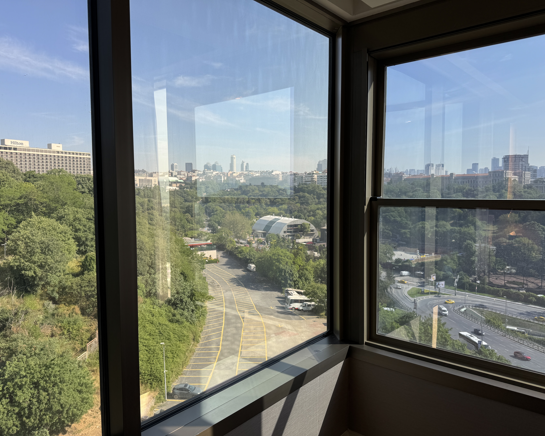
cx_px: 266
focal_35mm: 25
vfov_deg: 56.8
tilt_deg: -4.4
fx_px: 403
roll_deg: +0.3
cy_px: 218
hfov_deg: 68.1
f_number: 1.78
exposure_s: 1/558
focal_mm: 6.76
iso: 80
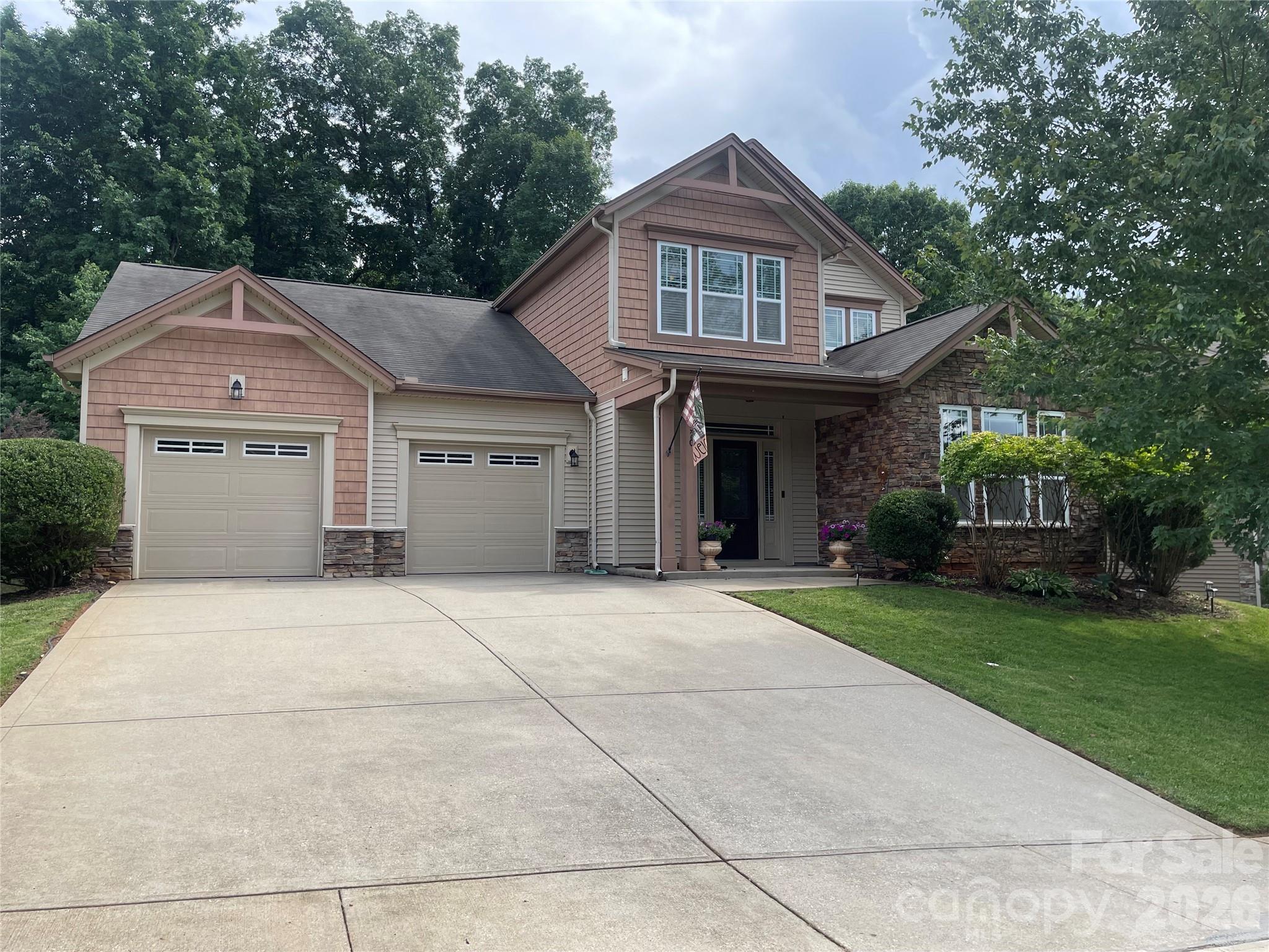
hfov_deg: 67.3
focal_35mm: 26
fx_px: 953
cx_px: 634
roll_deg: +0.4
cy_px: 476
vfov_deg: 53.1
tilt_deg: +4.1
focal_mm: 4.2
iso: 32
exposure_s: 1/1453
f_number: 1.6
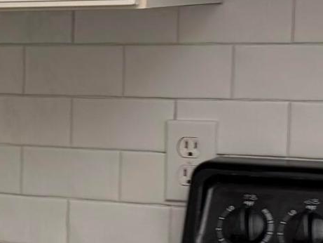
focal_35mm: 150
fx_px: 1400
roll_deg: +1.1
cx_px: -254
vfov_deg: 9.9
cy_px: 204
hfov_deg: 12.1
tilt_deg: -8.5
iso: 160
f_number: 1.78
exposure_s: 1/60
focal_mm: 6.76
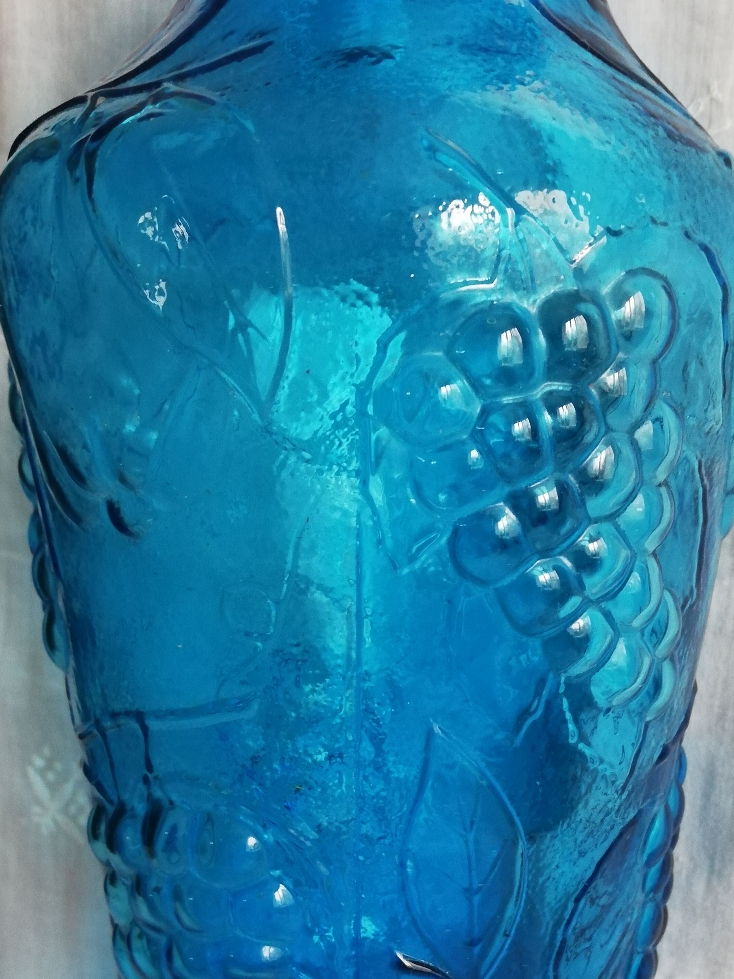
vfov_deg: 43.7
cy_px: 703
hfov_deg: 33.9
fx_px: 1188
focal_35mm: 42
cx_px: 510
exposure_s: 1/33.3
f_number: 2.2
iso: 320
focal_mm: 3.81
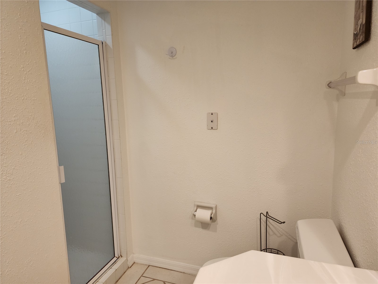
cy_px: 142
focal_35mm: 23
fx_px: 251
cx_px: 189
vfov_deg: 58.9
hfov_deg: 73.9
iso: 250
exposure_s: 1/120
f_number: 1.8
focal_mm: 6.4
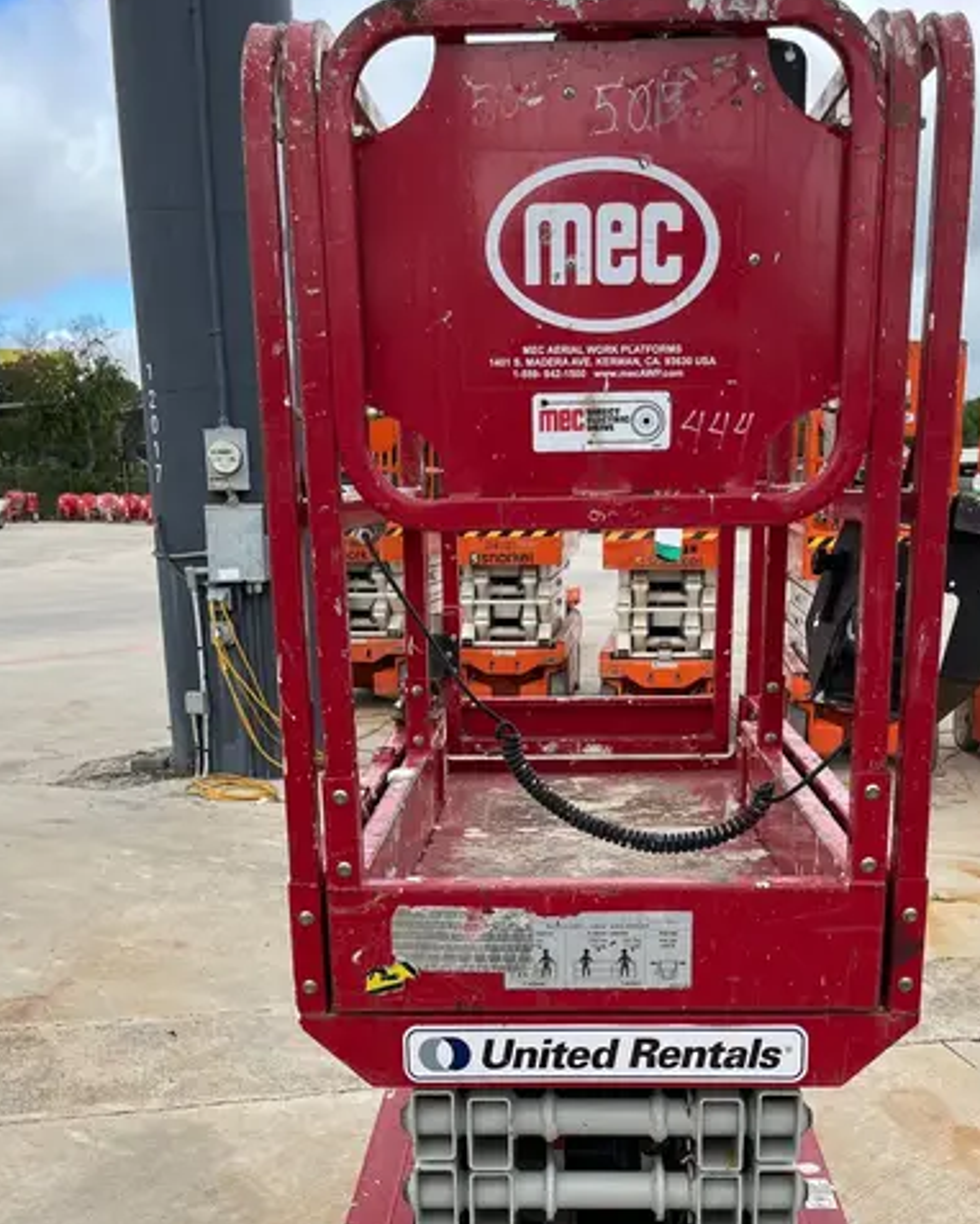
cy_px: 858
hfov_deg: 38.2
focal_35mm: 39
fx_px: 1413
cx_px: 523
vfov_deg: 45.8
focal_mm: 5.1
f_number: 1.6
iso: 50
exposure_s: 1/967
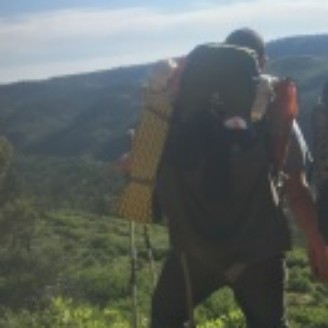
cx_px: 283
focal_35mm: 71
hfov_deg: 23.8
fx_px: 761
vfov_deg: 24.3
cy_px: 174
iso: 25
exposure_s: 1/1326
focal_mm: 4.15
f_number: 2.2
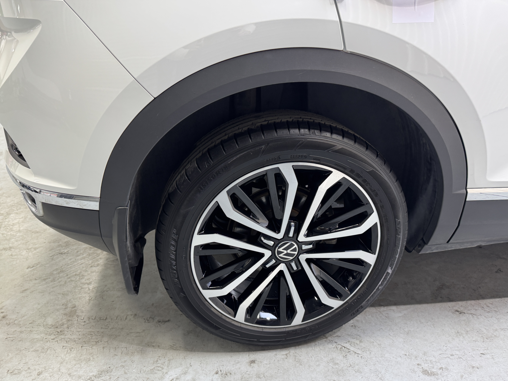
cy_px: 197
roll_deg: -0.1
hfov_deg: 69.4
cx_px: 252
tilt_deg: -25.9
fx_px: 367
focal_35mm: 25
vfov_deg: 54.9
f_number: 1.78
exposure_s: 1/50
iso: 160
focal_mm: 6.76
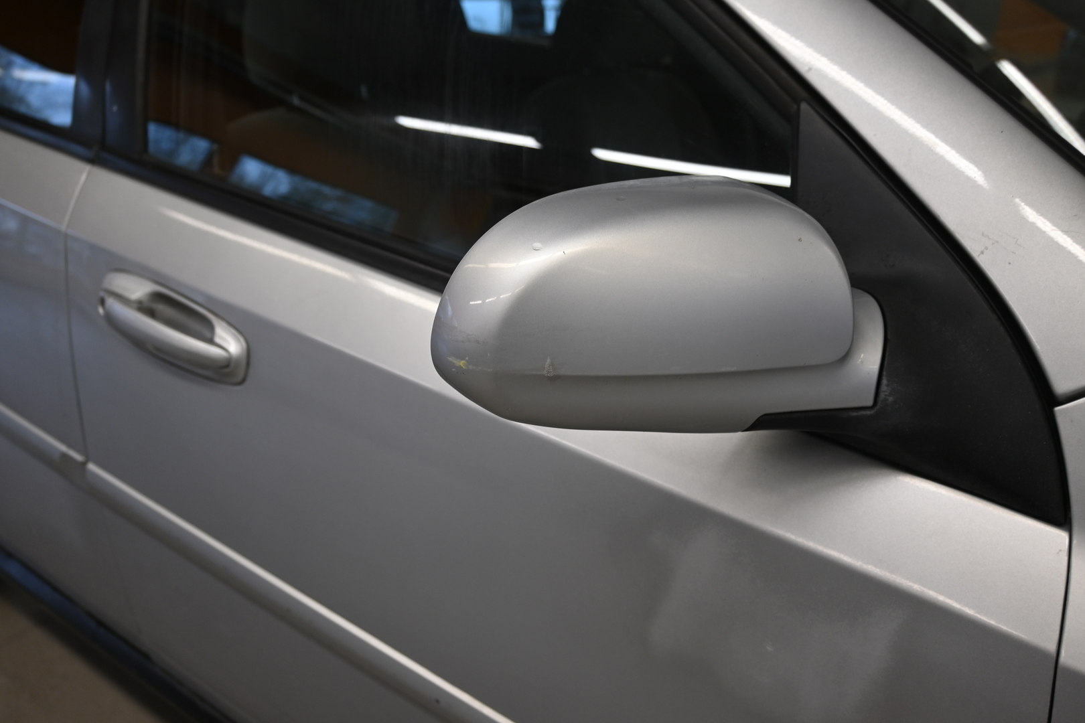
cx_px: 542
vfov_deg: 41.7
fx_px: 949
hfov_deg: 59.5
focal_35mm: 32
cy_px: 362
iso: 200
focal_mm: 21
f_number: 4
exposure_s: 1/60
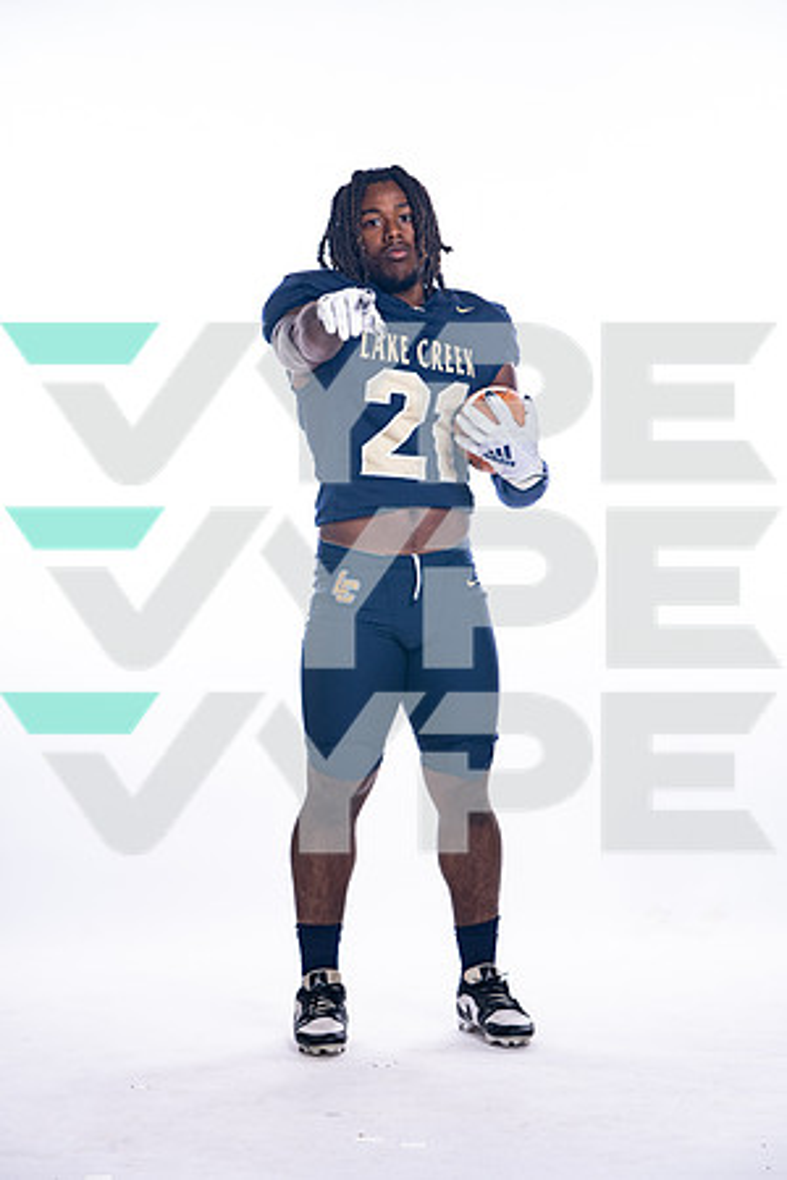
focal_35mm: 98
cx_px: 394
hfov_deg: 14.0
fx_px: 3213
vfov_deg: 20.8
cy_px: 590
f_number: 6.3
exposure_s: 1/250
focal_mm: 98
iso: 400
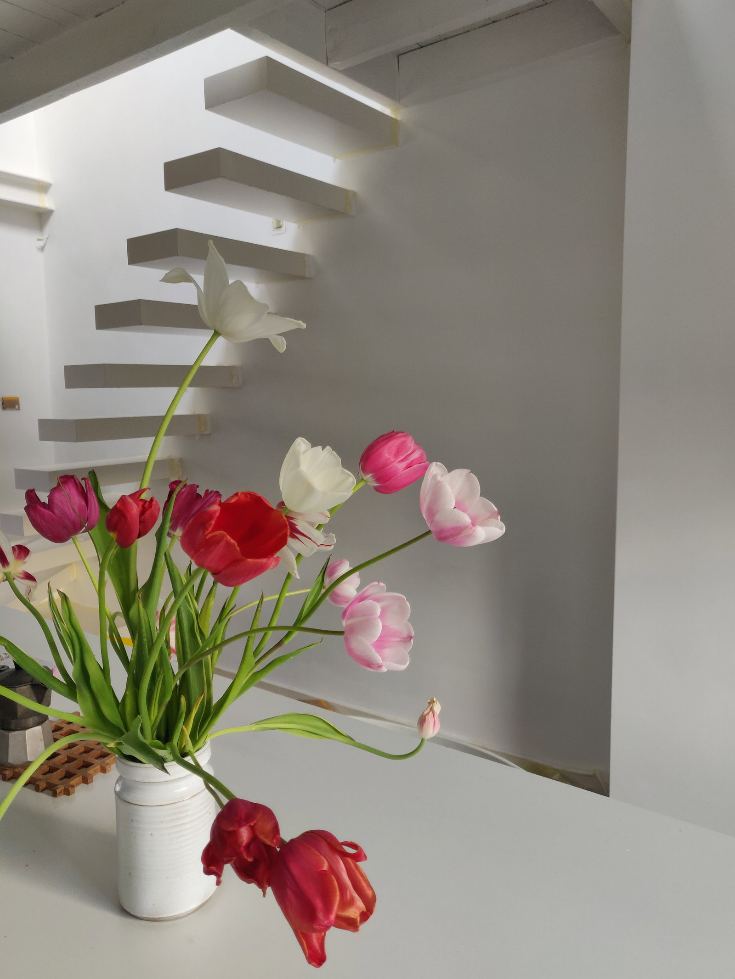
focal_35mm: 25
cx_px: 368
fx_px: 708
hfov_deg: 54.9
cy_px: 490
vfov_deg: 69.4
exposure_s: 1/33
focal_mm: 4.25
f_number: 1.7
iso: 400
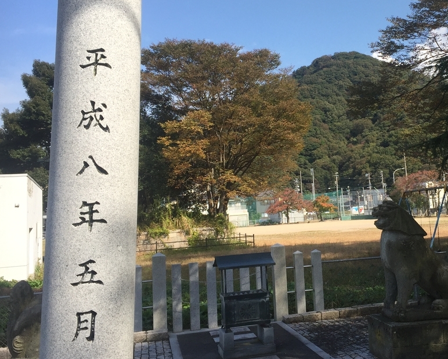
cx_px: 330
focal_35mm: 44
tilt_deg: +6.8
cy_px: 139
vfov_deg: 34.0
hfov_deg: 40.9
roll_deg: +2.6
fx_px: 584
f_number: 2.2
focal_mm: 4.15
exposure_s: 1/1464
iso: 32
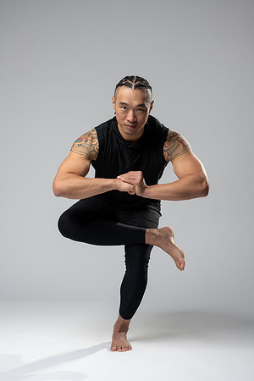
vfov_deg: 23.9
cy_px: 190
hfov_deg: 16.1
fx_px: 900
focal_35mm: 85
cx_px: 127
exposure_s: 1/160
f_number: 3.2
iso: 200
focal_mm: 85
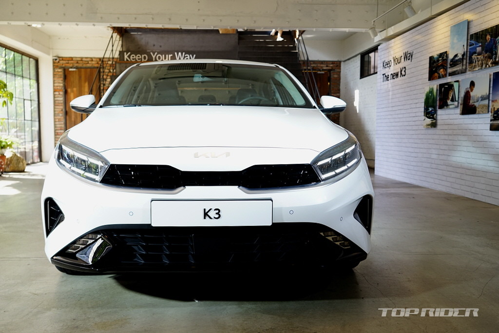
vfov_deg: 40.0
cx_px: 250
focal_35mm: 33
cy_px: 166
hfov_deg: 57.2
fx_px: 457
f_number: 4
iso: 250
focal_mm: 33
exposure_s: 1/60
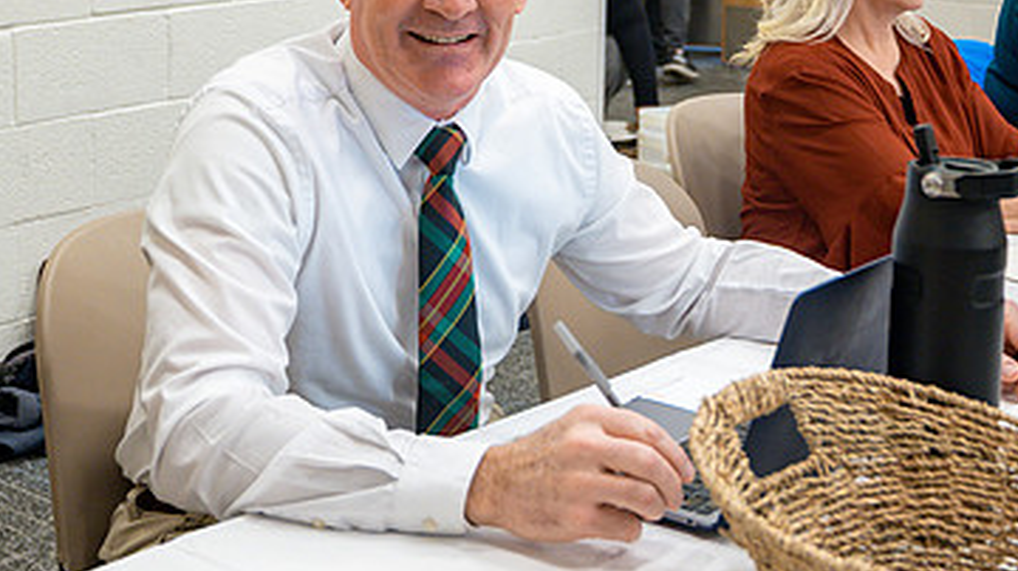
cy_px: 12
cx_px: 427
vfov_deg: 16.6
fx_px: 1915
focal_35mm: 71
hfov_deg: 29.7
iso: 640
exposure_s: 1/80
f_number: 4
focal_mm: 34.5
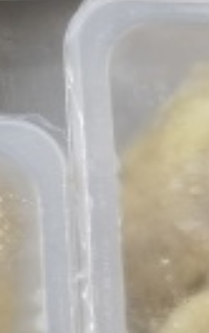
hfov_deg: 7.2
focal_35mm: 173
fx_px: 1570
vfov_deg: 12.1
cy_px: 179
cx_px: -269
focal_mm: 6.67
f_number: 1.9
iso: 320
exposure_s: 1/33.3
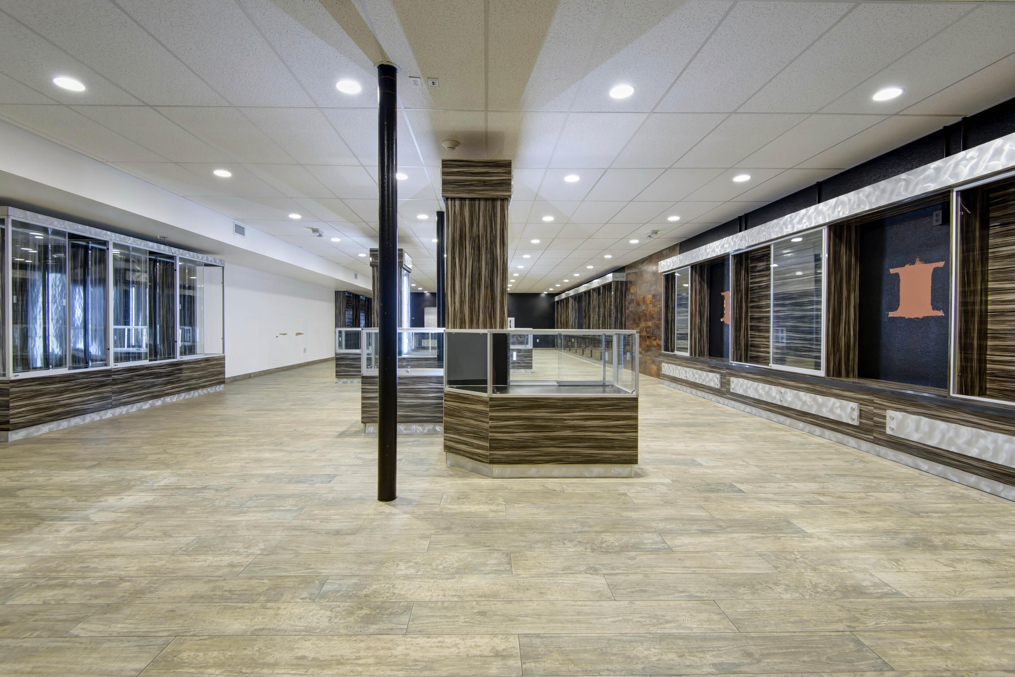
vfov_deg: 73.7
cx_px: 508
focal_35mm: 16
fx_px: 451
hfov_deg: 96.7
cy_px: 338
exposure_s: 1/10
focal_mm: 16
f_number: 6.7
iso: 400
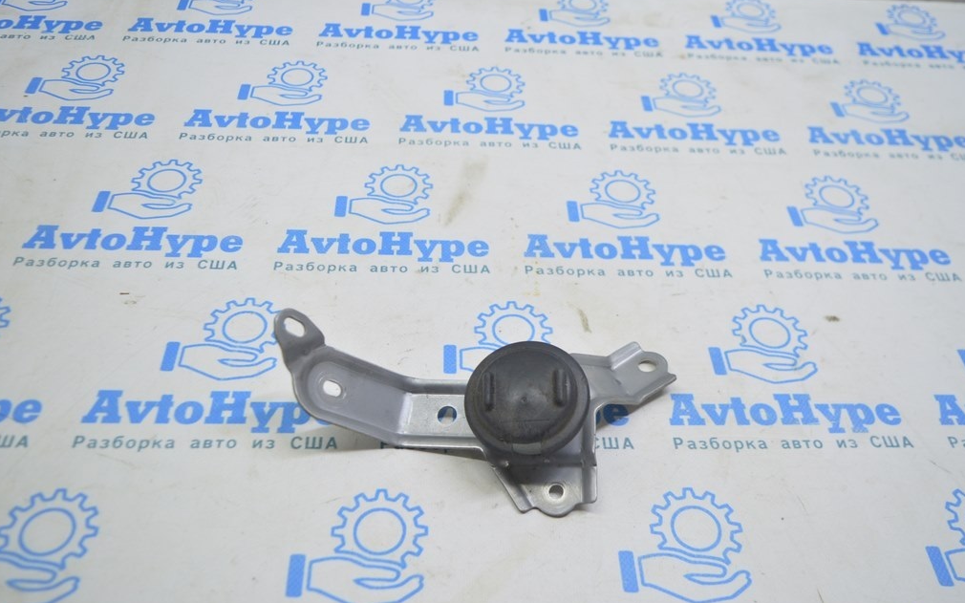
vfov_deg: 38.8
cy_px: 300
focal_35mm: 33
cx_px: 481
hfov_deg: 58.9
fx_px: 855
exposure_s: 1/50
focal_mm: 21
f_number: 3.8
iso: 400
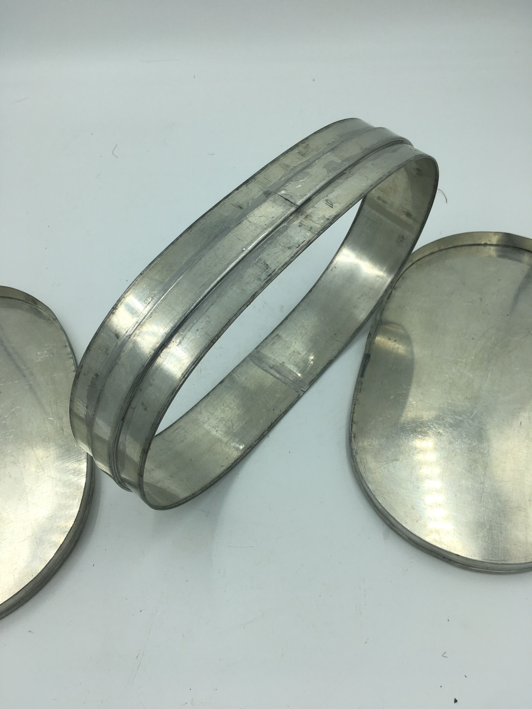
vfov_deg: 61.7
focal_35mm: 29
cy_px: 354
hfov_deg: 48.2
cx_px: 266
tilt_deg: -52.6
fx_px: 594
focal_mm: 4.15
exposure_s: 1/403
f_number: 2.2
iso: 25
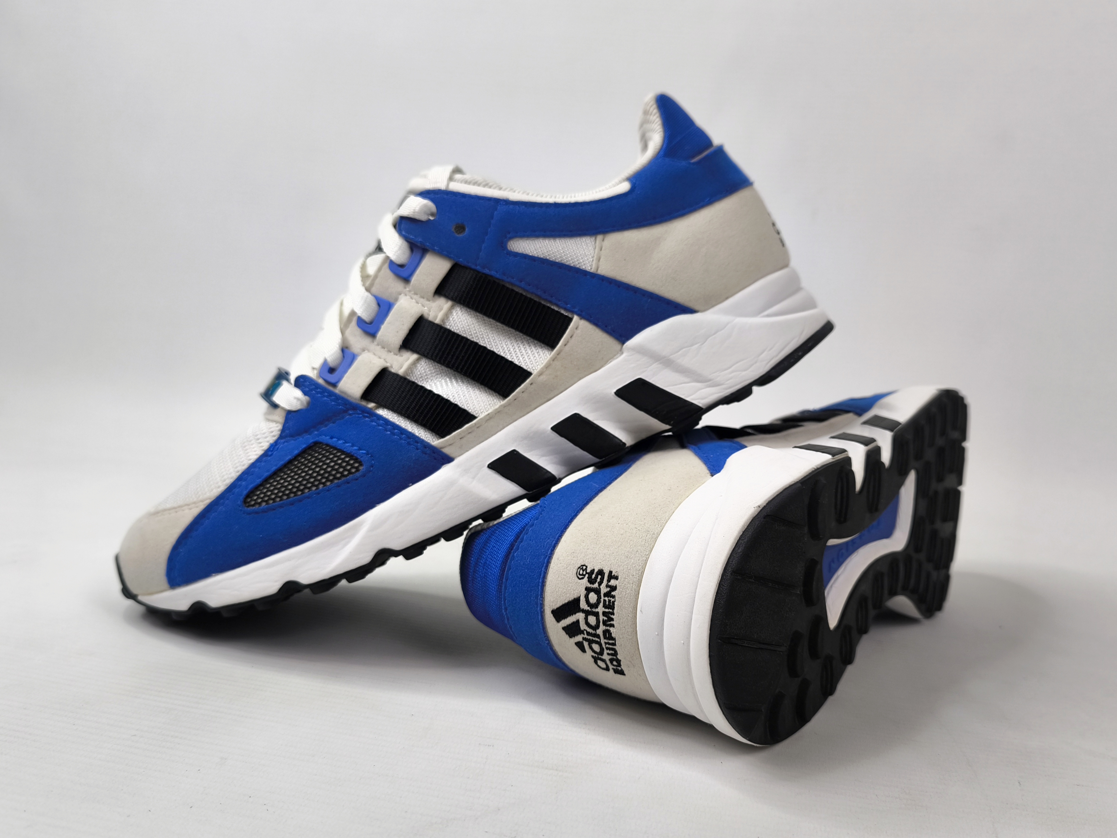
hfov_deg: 71.6
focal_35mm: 24
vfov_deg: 56.8
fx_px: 774
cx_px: 558
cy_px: 419
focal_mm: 6.92
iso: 50
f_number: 1.9
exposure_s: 1/107
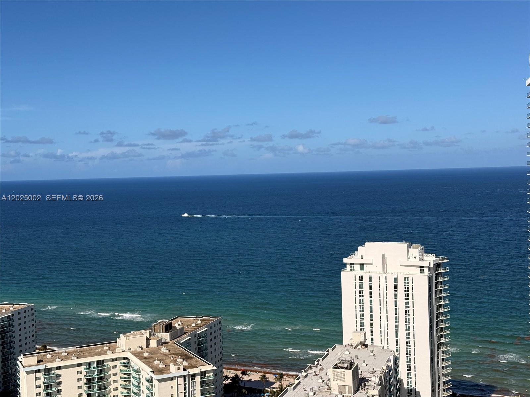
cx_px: 265
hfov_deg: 39.7
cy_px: 198
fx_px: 735
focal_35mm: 48
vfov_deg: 30.3
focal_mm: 6.76
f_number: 1.78
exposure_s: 1/8772
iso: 64
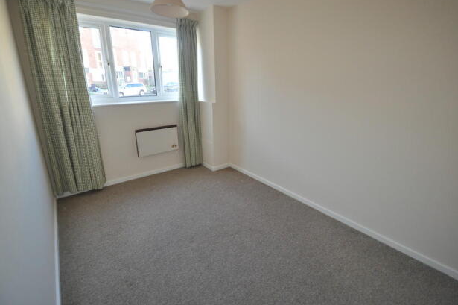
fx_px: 203
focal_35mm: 16
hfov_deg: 96.8
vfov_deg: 73.6
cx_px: 232
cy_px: 146
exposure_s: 1/100
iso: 800
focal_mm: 10
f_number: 3.5
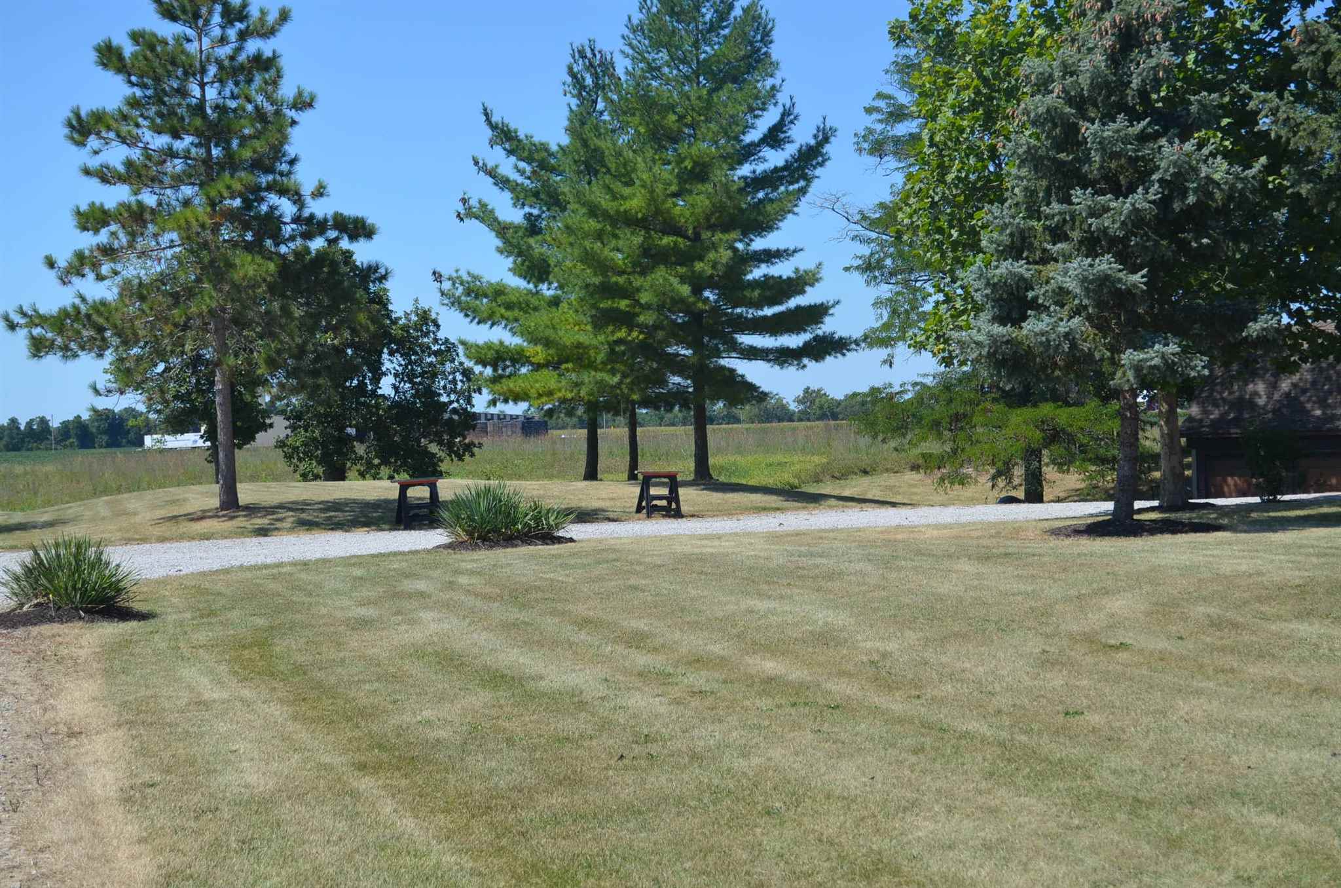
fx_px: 2230
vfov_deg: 22.5
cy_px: 444
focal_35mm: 60
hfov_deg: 33.5
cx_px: 670
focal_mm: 40
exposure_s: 1/1600
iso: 400
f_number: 5.6
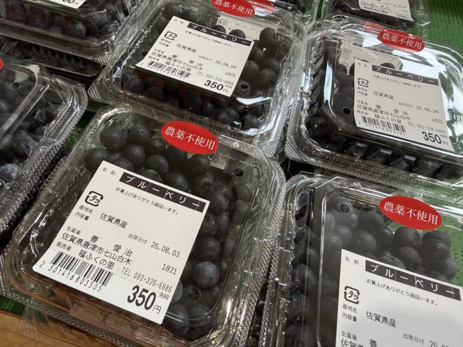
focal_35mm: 24
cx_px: 232
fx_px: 321
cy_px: 174
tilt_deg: -58.2
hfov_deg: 71.6
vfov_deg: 56.8
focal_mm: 2.22
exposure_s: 1/120
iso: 200
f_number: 2.2
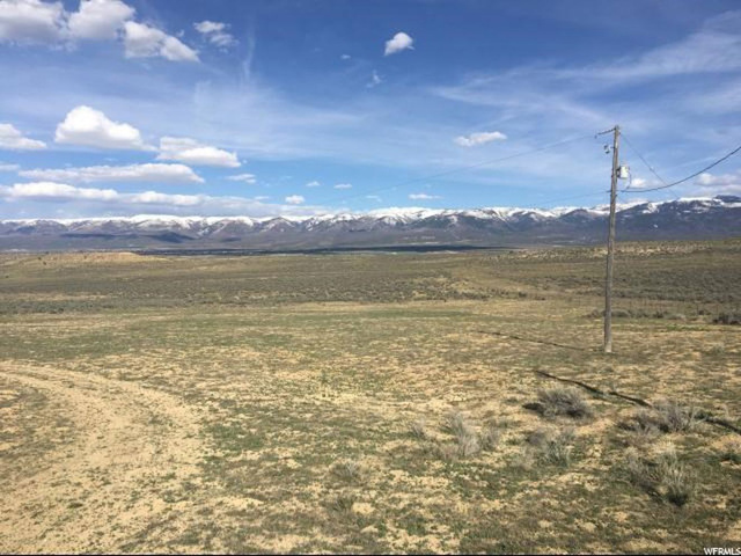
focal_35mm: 29
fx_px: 621
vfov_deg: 48.2
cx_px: 370
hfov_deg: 61.7
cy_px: 278
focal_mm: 4.15
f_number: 2.2
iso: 25
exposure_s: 1/2653
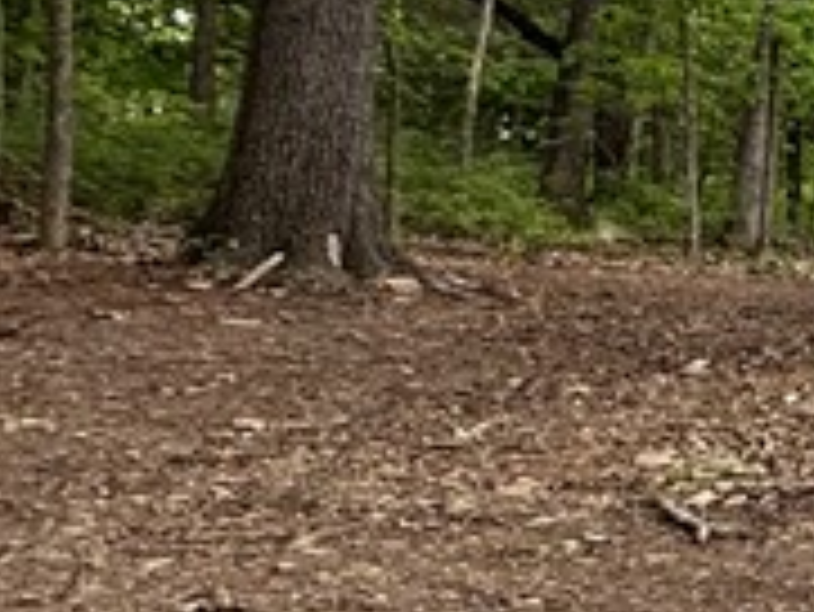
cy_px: 333
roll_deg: +0.1
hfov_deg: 13.3
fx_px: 1859
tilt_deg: +6.9
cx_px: 2177
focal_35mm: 79
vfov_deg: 18.7
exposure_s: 1/157
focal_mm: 2.22
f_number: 2.2
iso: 50
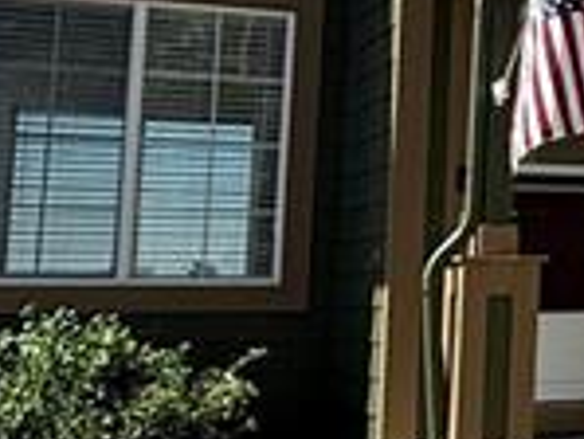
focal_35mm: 96
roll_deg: +0.1
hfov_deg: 16.6
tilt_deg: +8.2
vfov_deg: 15.3
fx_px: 1621
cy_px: 84
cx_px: 1082
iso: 50
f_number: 2.2
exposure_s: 1/955
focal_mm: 2.22
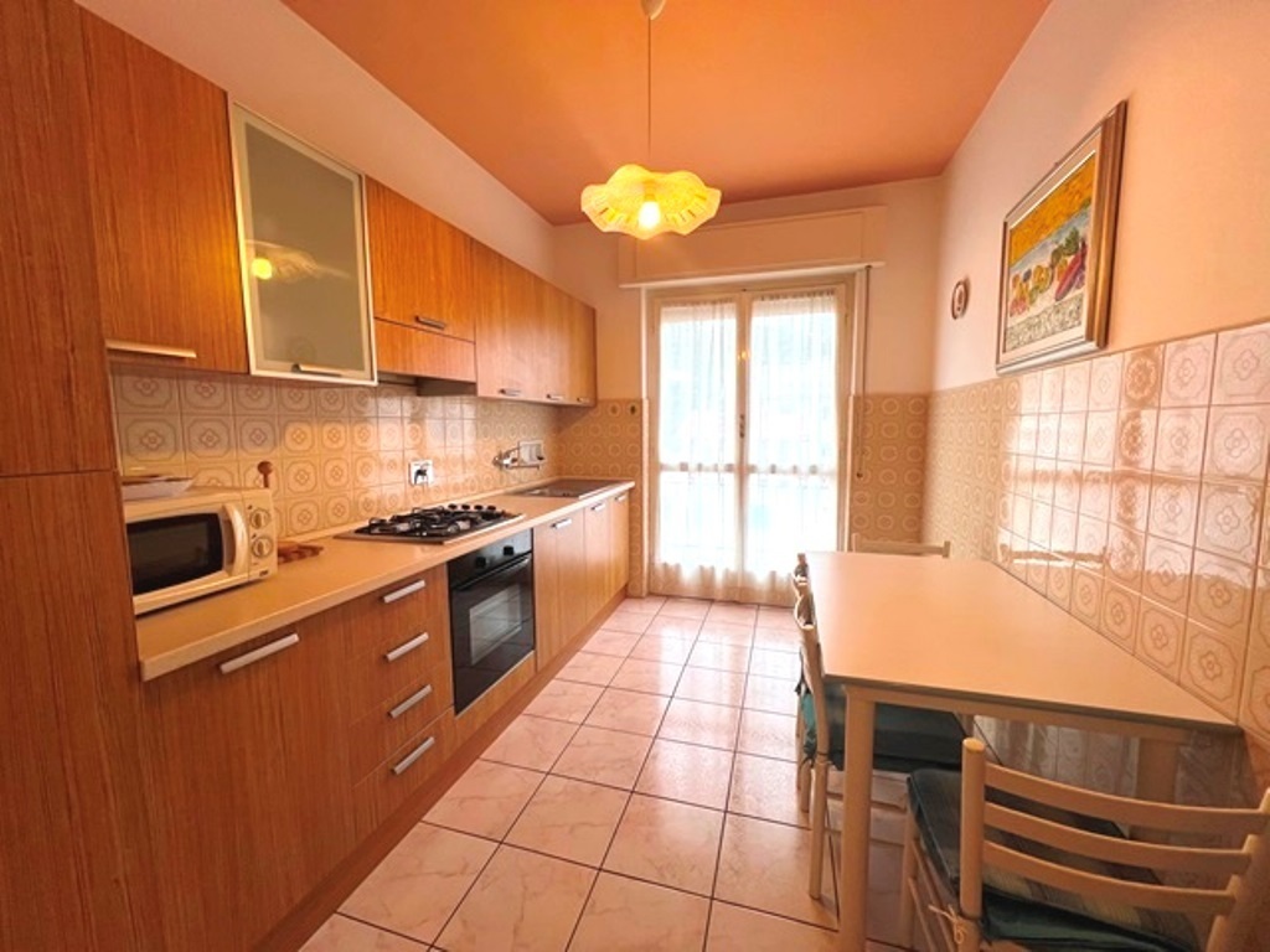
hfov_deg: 106.2
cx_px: 635
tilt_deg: -6.0
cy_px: 476
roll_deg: +0.2
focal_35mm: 13
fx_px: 477
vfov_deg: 89.9
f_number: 1.8
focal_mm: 1.57
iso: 50
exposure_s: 1/100
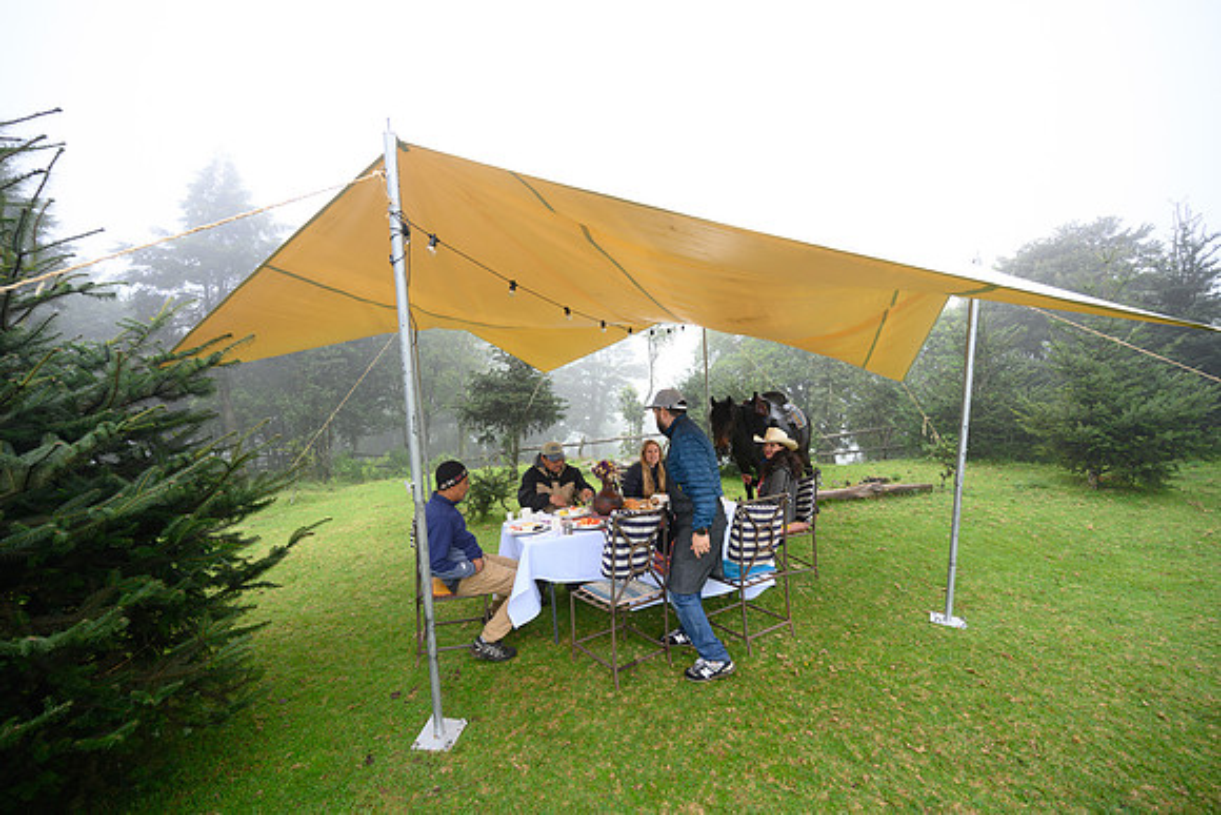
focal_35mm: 14
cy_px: 408
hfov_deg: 104.2
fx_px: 475
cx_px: 610
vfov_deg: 81.2
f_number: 4
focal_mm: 14
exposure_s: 1/160
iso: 250
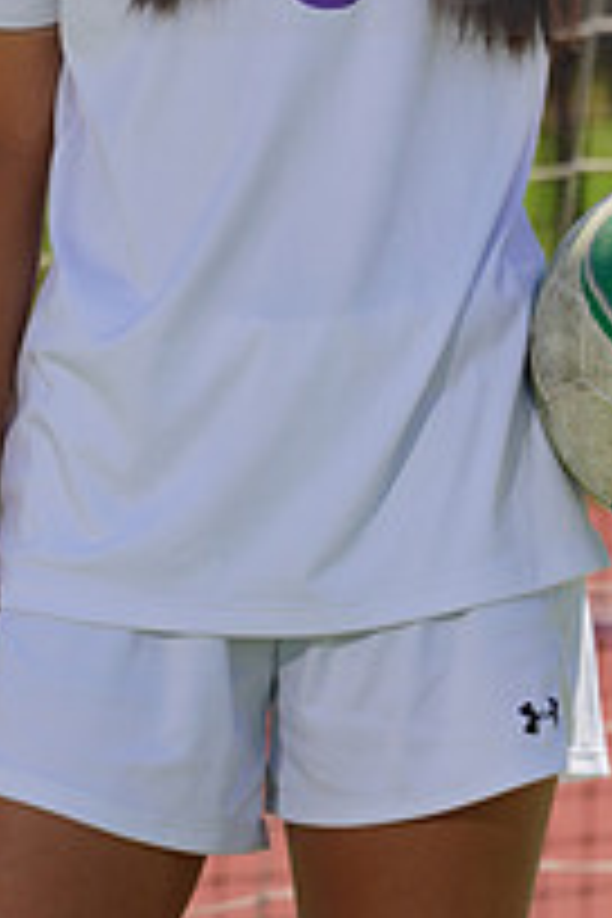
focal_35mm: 1136
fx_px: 28966
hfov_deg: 1.2
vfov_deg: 1.8
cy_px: -108
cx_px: 346
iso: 200
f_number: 13
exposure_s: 1/250
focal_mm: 400
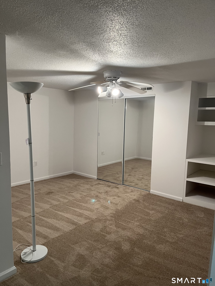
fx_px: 215
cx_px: 108
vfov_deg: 67.3
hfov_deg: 53.1
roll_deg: +1.4
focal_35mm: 26
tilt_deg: -5.3
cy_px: 143
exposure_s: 1/60
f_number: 1.6
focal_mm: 5.1
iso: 160
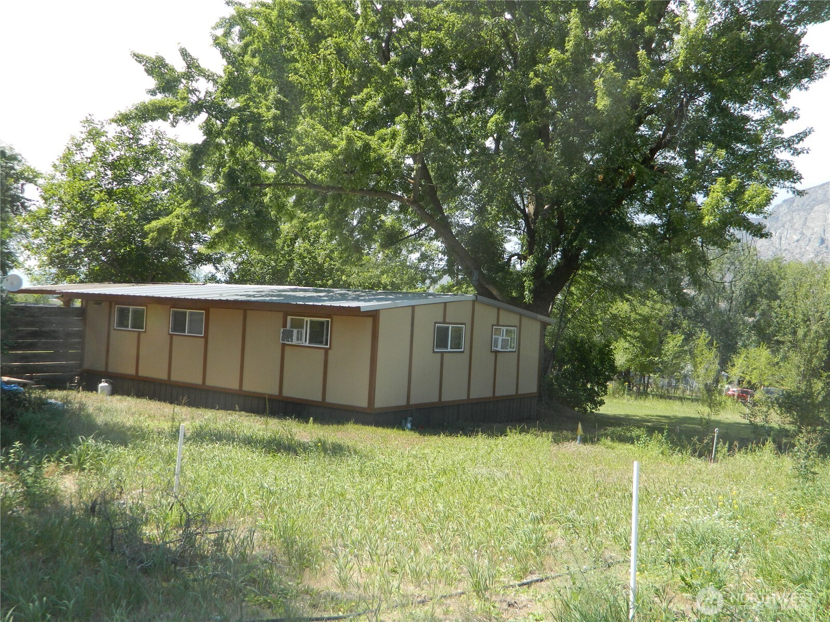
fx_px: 839
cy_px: 311
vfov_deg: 40.7
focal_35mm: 35
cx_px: 415
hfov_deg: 52.6
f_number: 3.3
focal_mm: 6.2
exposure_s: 1/500
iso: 110
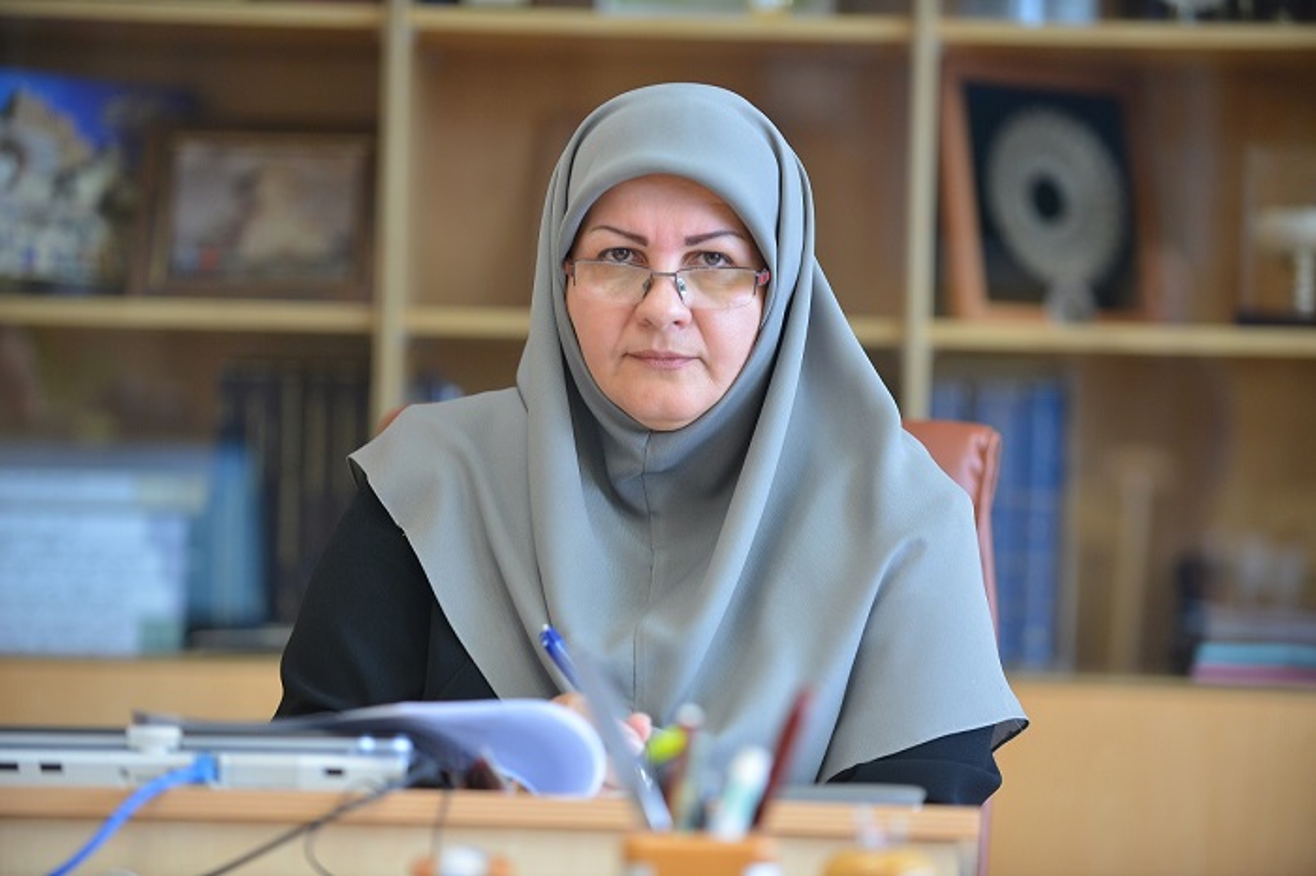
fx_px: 4567
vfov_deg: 11.0
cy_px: 438
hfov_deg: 16.4
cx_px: 658
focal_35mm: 125
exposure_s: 1/125
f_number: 2.8
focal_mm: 125
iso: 1000
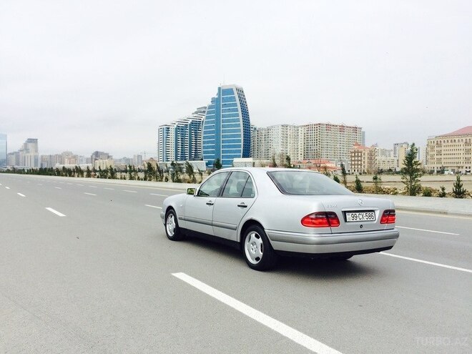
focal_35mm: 29
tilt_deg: -1.0
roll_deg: -1.0
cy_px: 177
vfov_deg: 48.2
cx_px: 236
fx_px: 395
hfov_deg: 61.7
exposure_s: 1/707
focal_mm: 4.15
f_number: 2.2
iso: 32
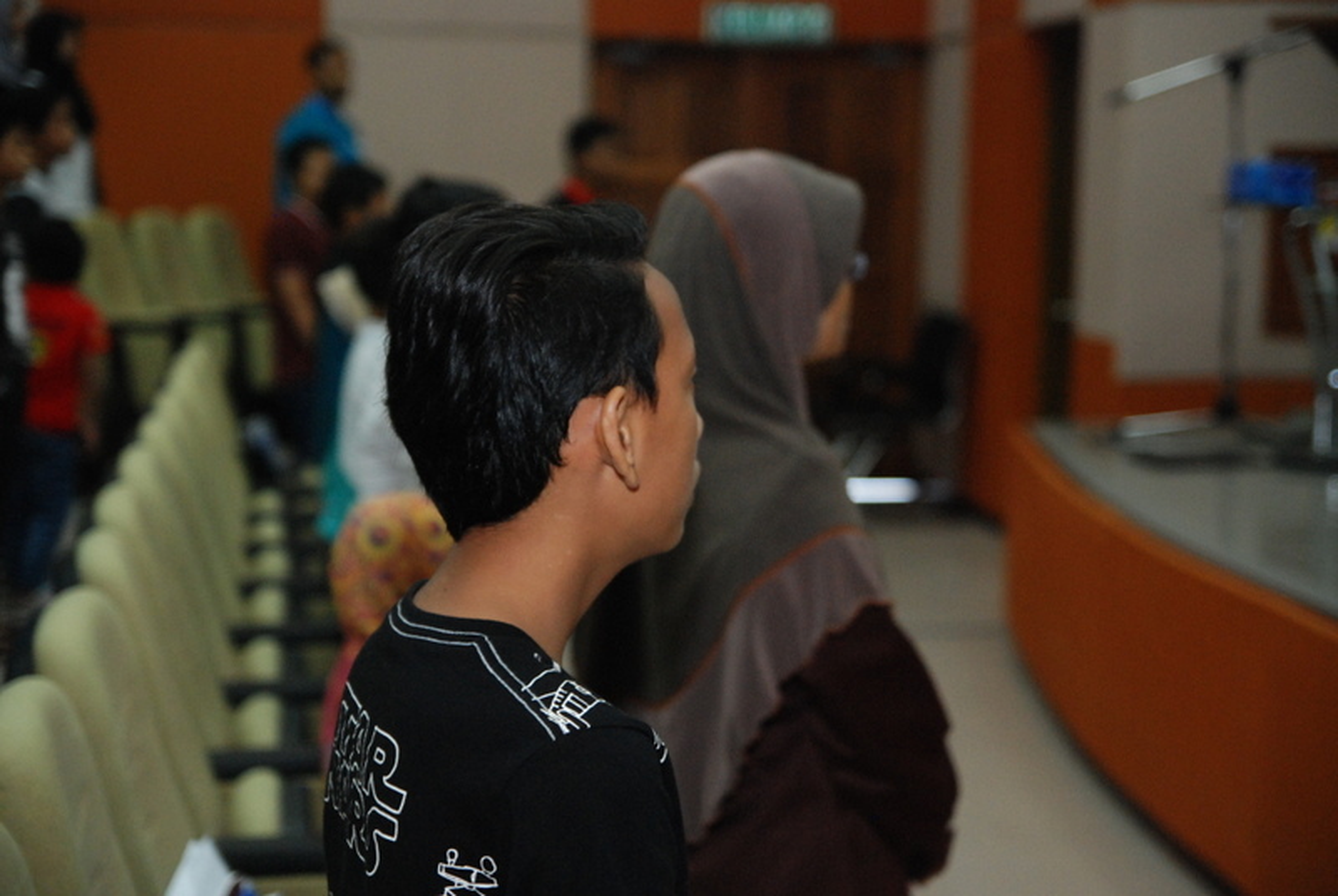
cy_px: 448
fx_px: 2792
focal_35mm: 75
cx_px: 669
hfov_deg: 27.0
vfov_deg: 18.2
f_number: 3.2
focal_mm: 50
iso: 1250
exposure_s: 1/125
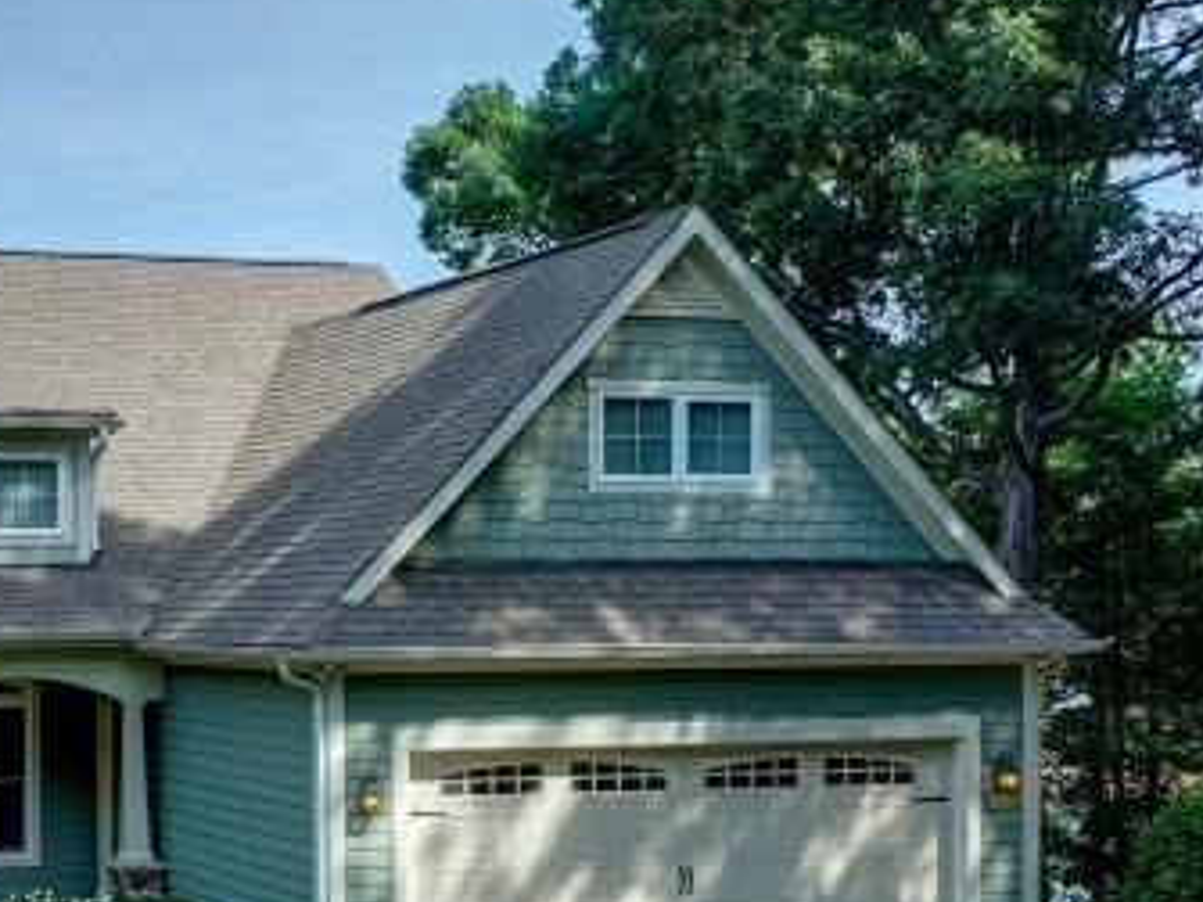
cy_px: 665
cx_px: 32
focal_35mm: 62
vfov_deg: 23.4
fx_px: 2154
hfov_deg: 29.4
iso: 200
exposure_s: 1/80
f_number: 14
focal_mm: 30
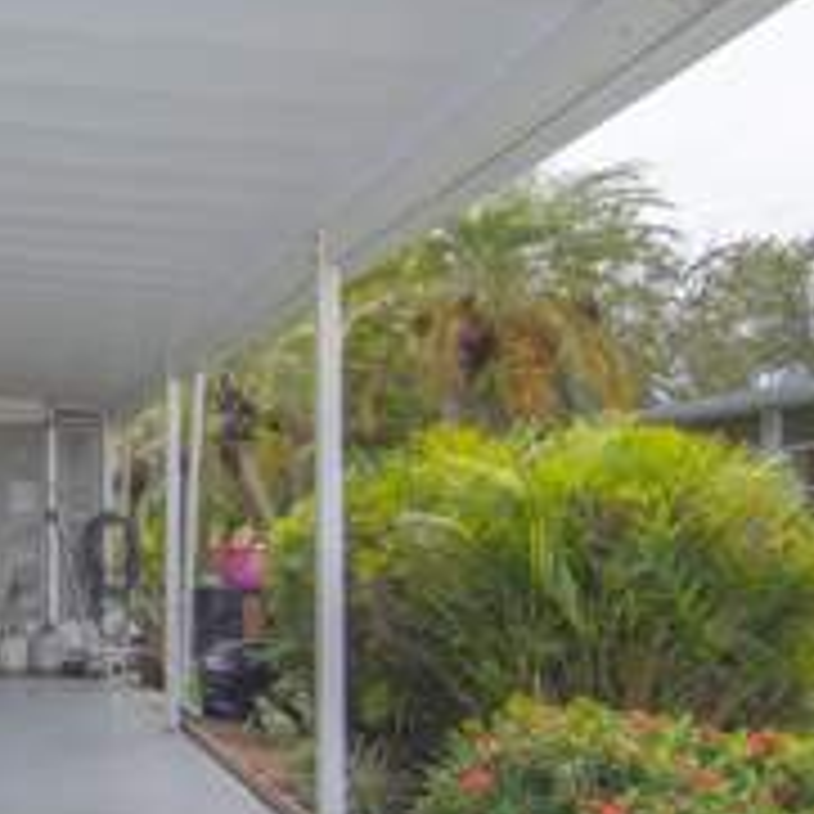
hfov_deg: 28.3
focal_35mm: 54
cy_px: 517
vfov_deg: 31.5
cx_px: -117
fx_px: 1437
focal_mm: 16
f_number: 8
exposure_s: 1/500
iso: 640
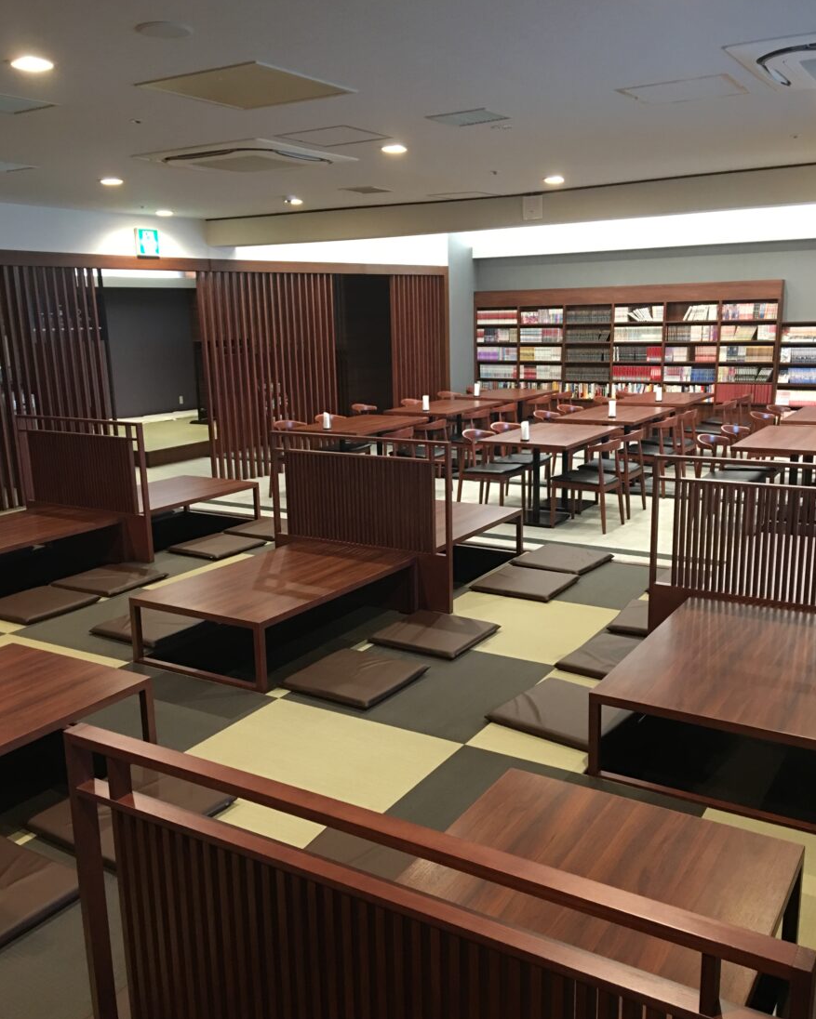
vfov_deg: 57.1
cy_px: 534
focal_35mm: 31
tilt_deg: -12.6
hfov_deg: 47.1
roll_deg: +1.0
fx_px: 936
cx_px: 403
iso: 100
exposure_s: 1/8
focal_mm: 4.15
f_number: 2.2
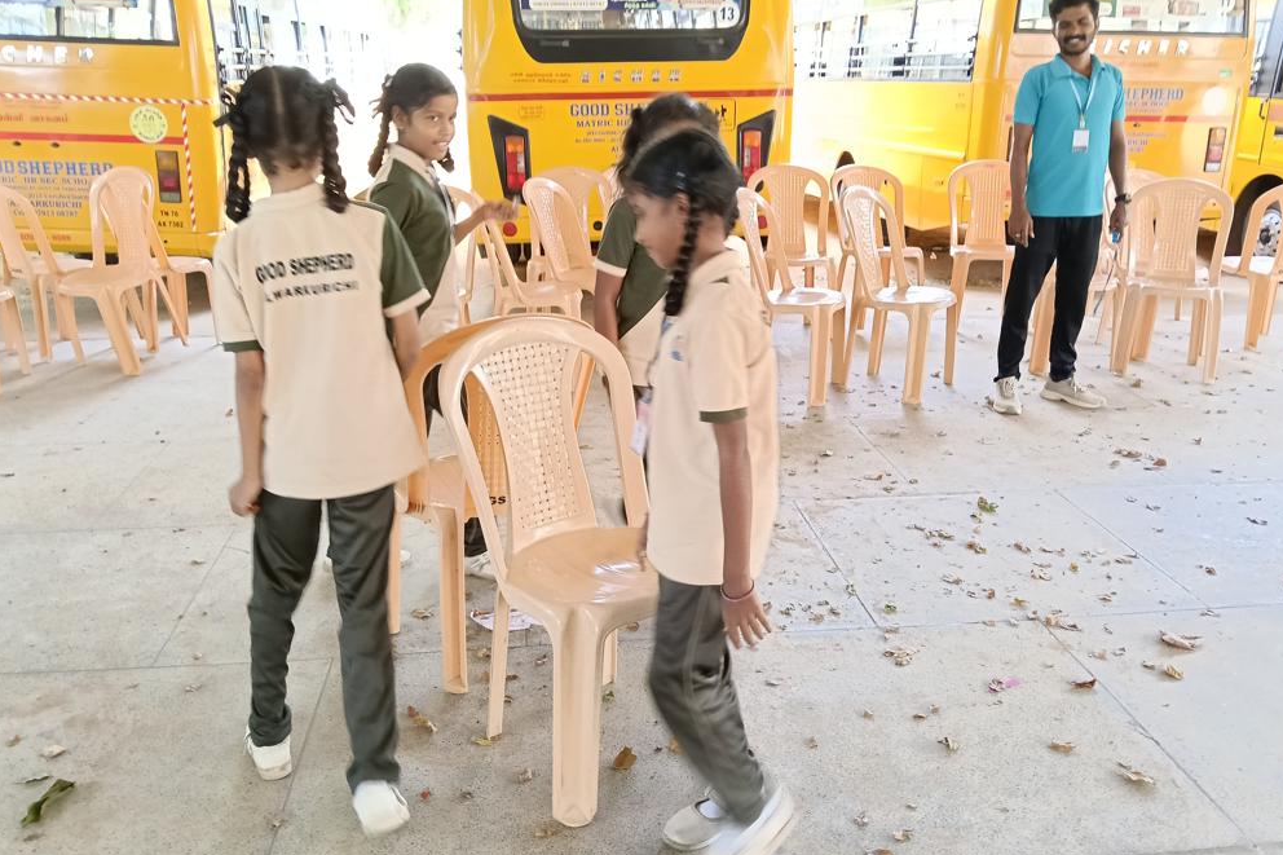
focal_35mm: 29
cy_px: 424
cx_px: 657
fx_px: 1033
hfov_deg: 63.7
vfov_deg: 44.9
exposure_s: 1/60
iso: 250
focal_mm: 3.98
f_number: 1.8
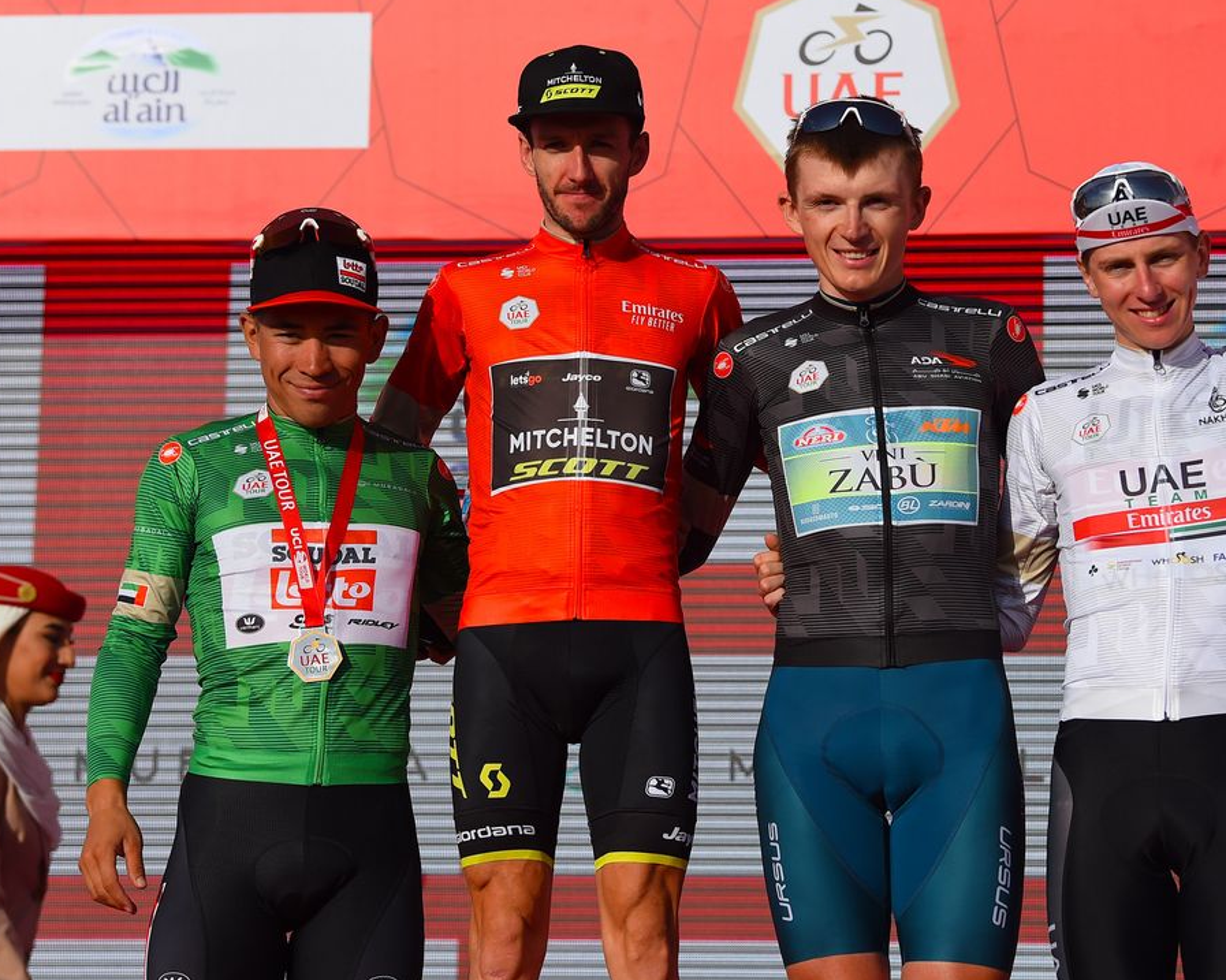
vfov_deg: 13.6
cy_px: 459
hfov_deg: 17.0
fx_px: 4099
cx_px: 802
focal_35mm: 113
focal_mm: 90
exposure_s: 1/4000
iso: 125
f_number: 3.5
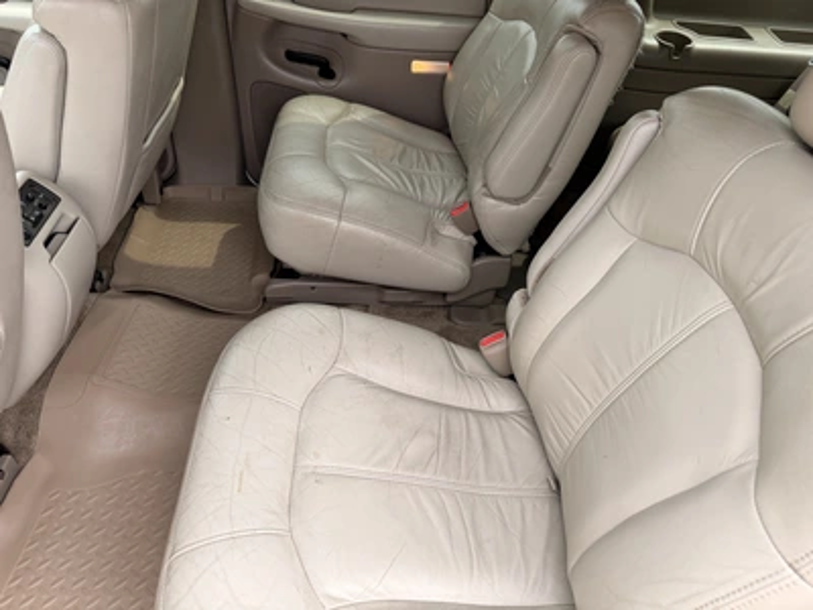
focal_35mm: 24
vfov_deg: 56.8
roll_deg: -8.5
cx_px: 406
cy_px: 305
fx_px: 564
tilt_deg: -43.7
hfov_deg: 71.6
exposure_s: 1/547
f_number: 1.78
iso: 100
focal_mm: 6.76
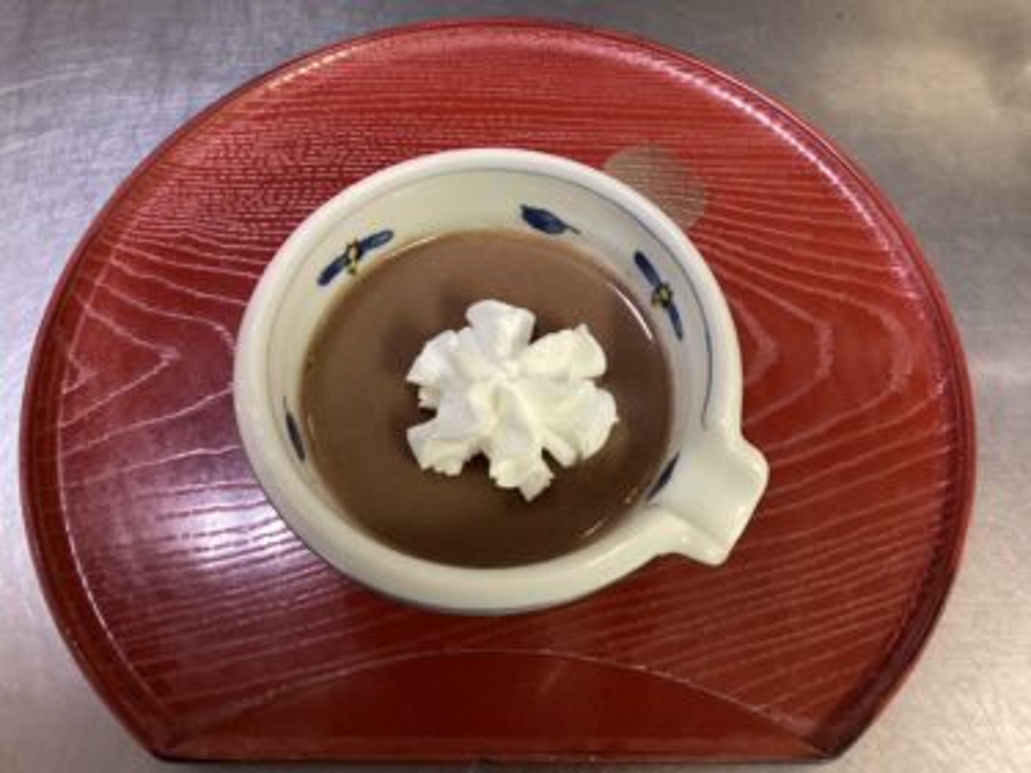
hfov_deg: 58.4
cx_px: 516
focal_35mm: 31
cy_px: 386
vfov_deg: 45.4
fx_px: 923
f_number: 2.4
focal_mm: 3.3
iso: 320
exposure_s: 1/40
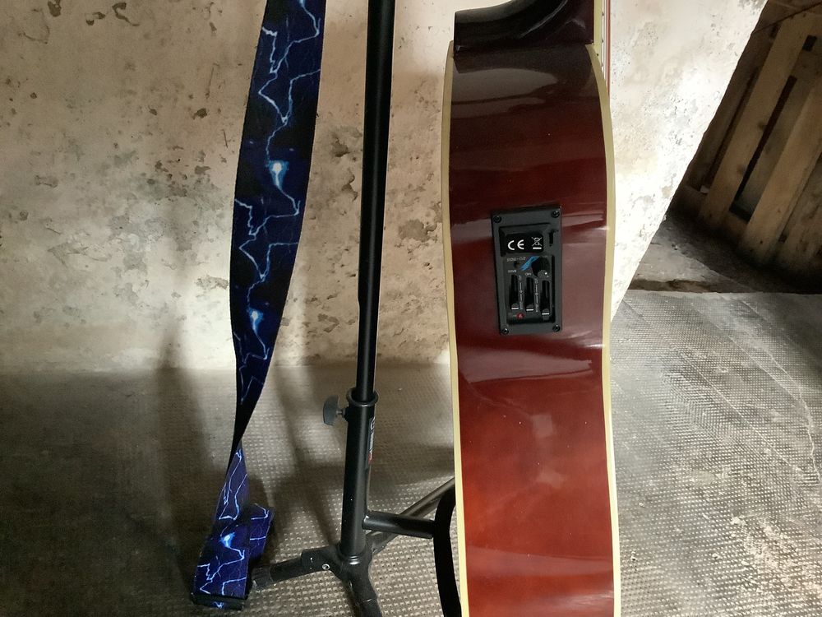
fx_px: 736
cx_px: 411
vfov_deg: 45.4
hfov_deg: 58.4
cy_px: 308
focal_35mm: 31
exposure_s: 1/24
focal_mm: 3.3
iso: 640
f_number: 2.4
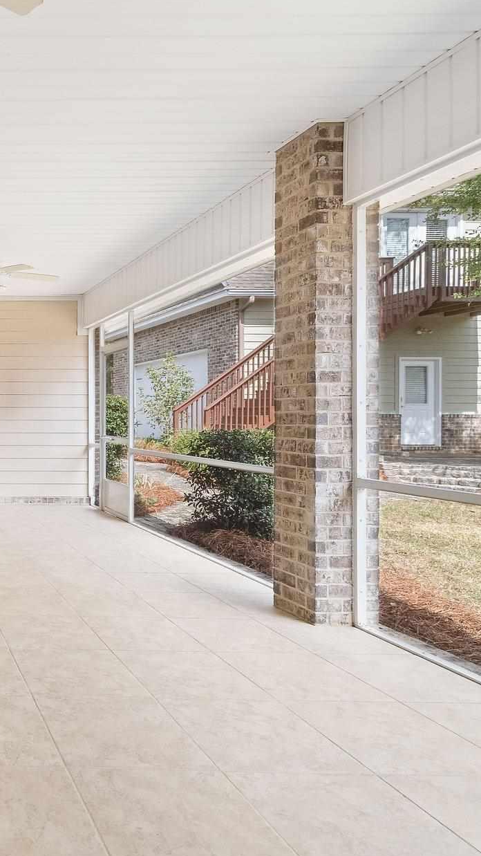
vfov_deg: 71.9
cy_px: 424
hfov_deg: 35.0
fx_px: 590
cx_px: -100
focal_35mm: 26
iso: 400
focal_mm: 10
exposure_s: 1/6
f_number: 8
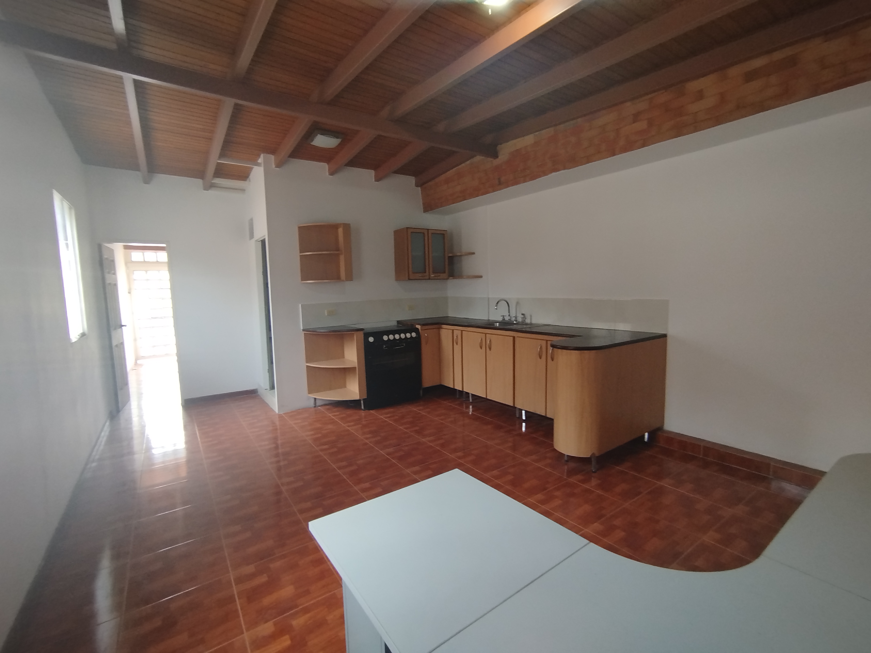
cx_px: 436
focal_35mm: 15
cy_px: 326
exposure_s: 1/33
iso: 125
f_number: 2.2
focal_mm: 1.65
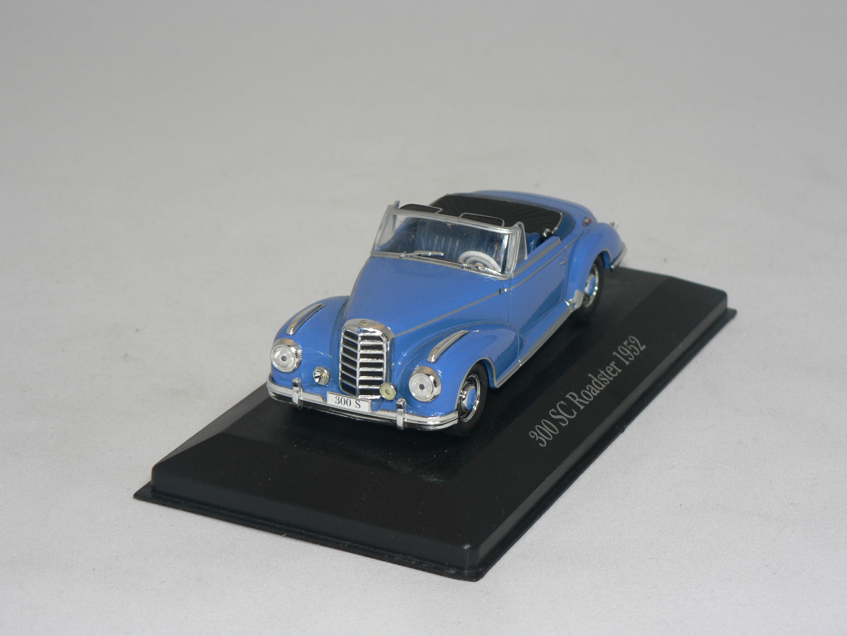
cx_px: 424
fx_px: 2325
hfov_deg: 20.7
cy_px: 318
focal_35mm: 95
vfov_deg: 15.6
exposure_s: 1/60
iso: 80
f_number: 3.2
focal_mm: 15.8
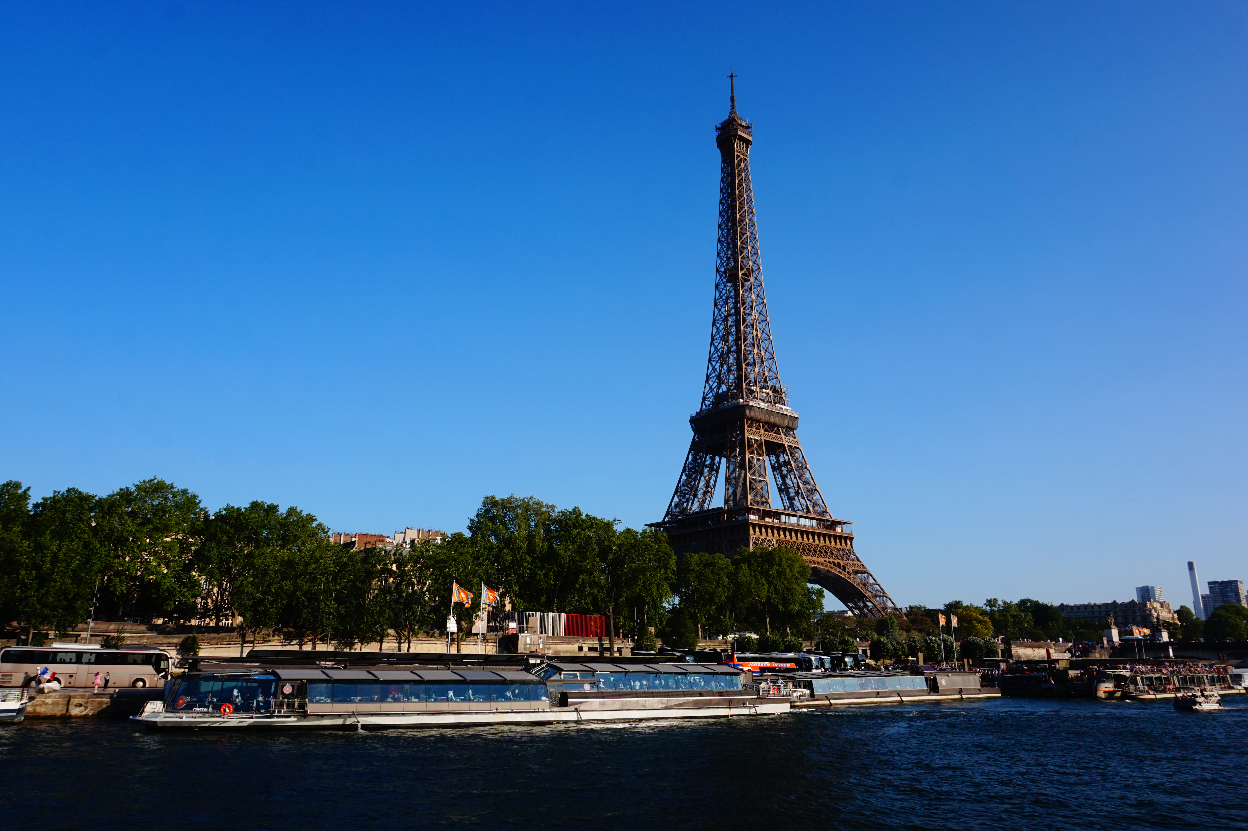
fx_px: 832
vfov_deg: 53.1
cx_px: 624
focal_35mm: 24
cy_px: 416
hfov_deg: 73.8
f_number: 11
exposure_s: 1/160
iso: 100
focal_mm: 16
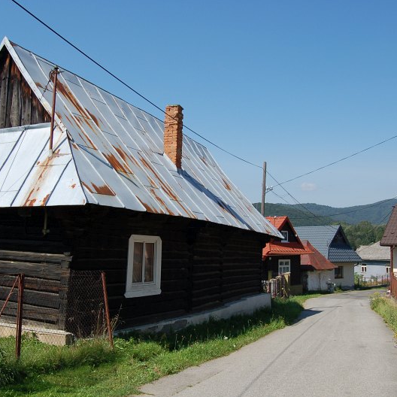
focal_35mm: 37
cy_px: 198
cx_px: 181
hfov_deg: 45.3
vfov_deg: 45.3
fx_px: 475
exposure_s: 1/320
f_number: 9
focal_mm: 19
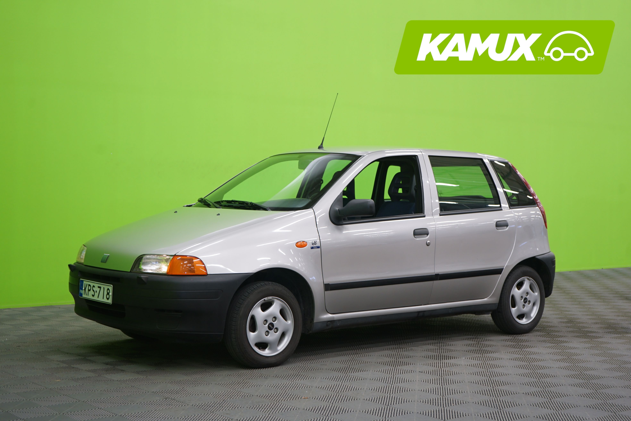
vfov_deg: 24.6
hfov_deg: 36.2
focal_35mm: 55
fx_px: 964
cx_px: 316
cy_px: 210
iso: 400
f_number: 5
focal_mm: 55
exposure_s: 1/8
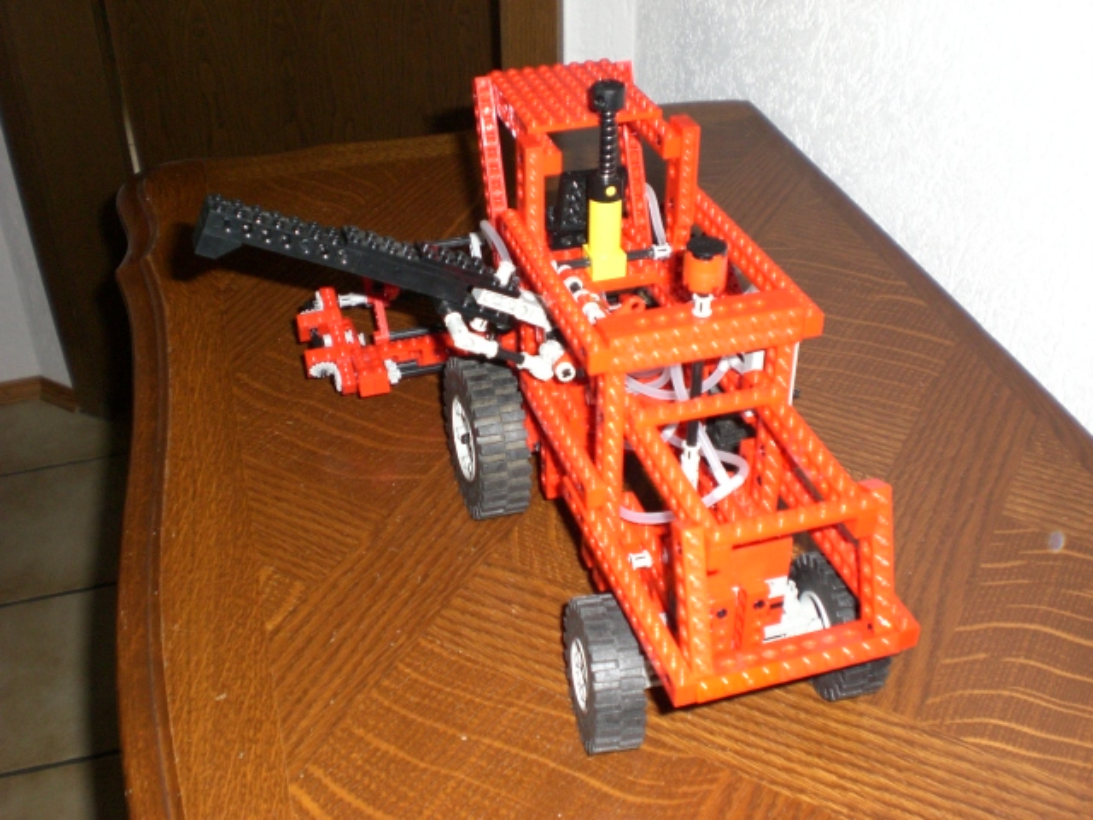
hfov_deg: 49.0
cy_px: 410
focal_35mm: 38
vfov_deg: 37.7
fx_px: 1200
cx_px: 546
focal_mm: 6.3
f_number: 3.1
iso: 200
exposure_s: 1/60
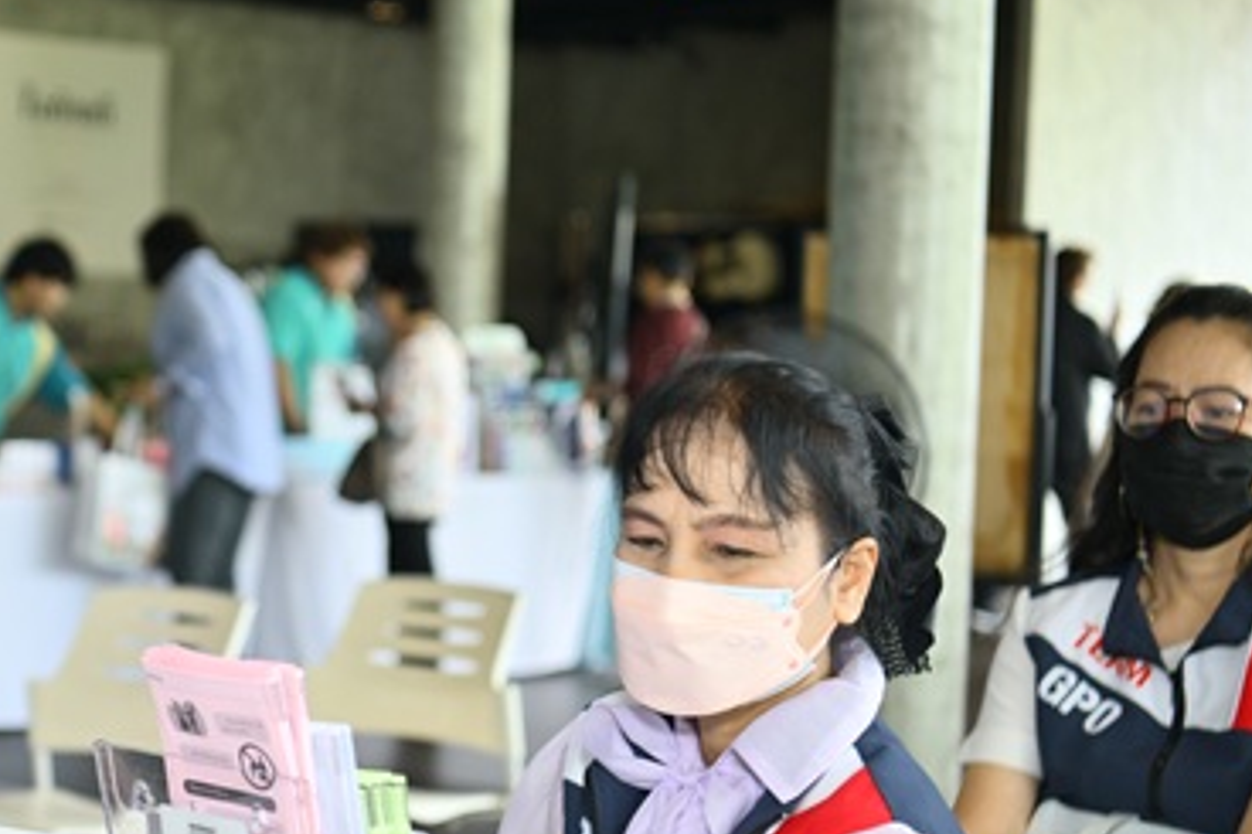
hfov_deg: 21.0
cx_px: 95
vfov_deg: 14.3
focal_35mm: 95
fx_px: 3302
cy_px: 589
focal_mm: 50
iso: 250
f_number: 2.8
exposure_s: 1/160
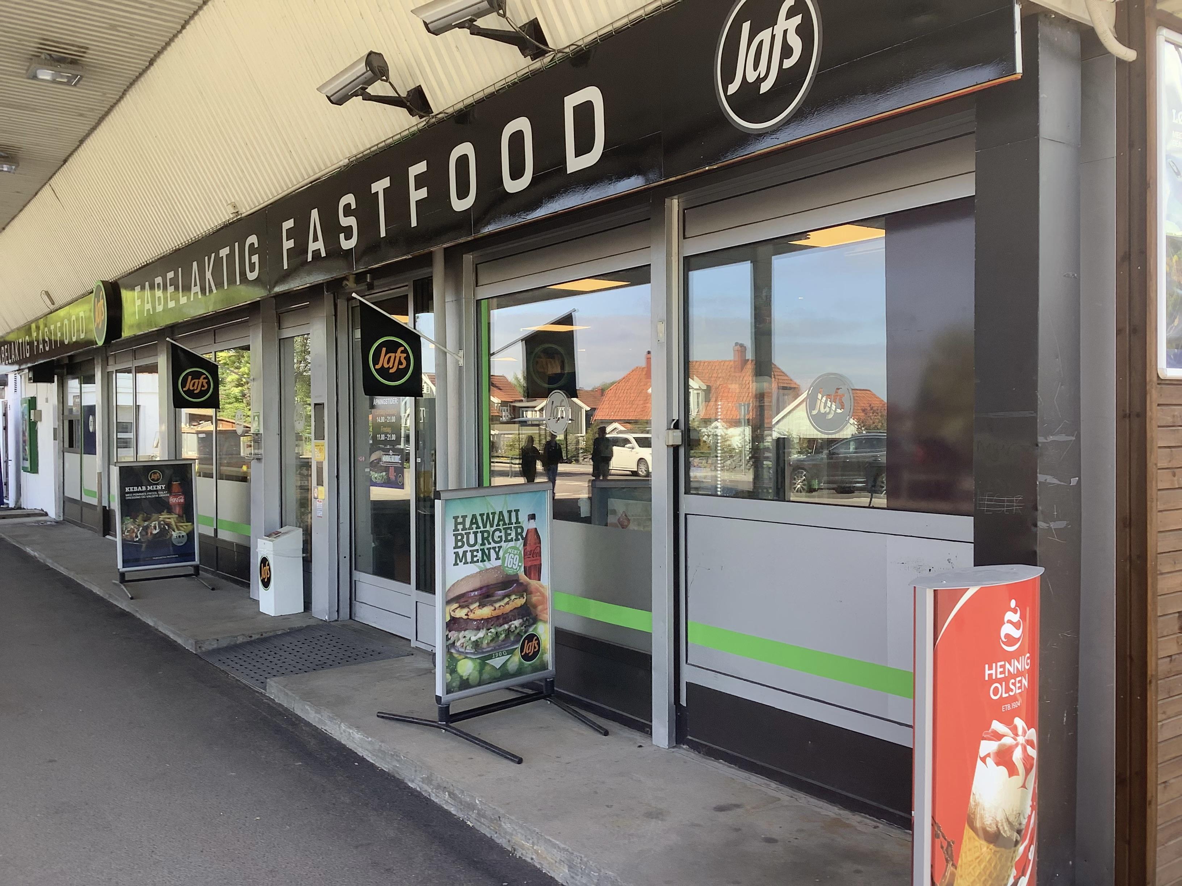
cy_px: 443
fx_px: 1059
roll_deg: +0.8
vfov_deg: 45.4
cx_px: 591
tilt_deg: -2.0
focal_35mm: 31
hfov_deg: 58.4
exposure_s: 1/120
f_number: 2.4
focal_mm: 3.3
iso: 25
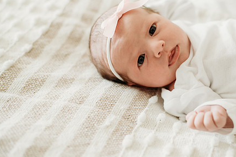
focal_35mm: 67
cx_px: 152
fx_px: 439
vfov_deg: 20.3
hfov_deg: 29.9
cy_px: 58
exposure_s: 1/200
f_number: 2.5
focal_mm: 50
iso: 640
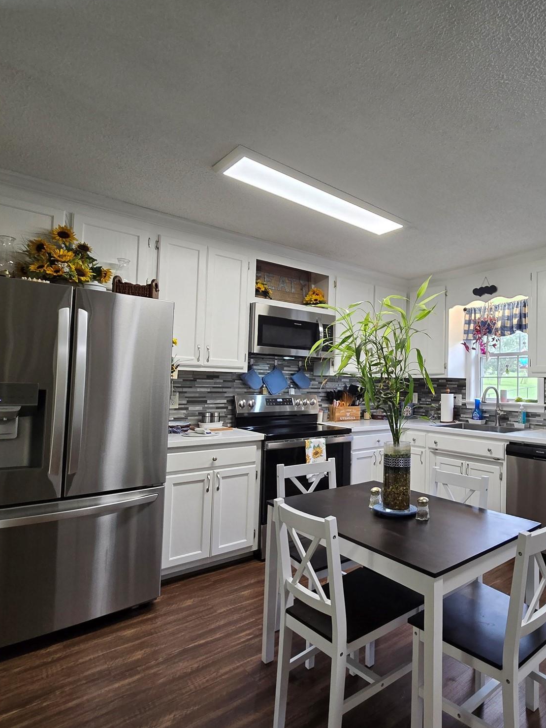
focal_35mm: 18
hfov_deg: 65.9
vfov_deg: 87.7
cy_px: 371
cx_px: 427
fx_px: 379
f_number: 2.2
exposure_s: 1/60
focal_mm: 2.2
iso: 125
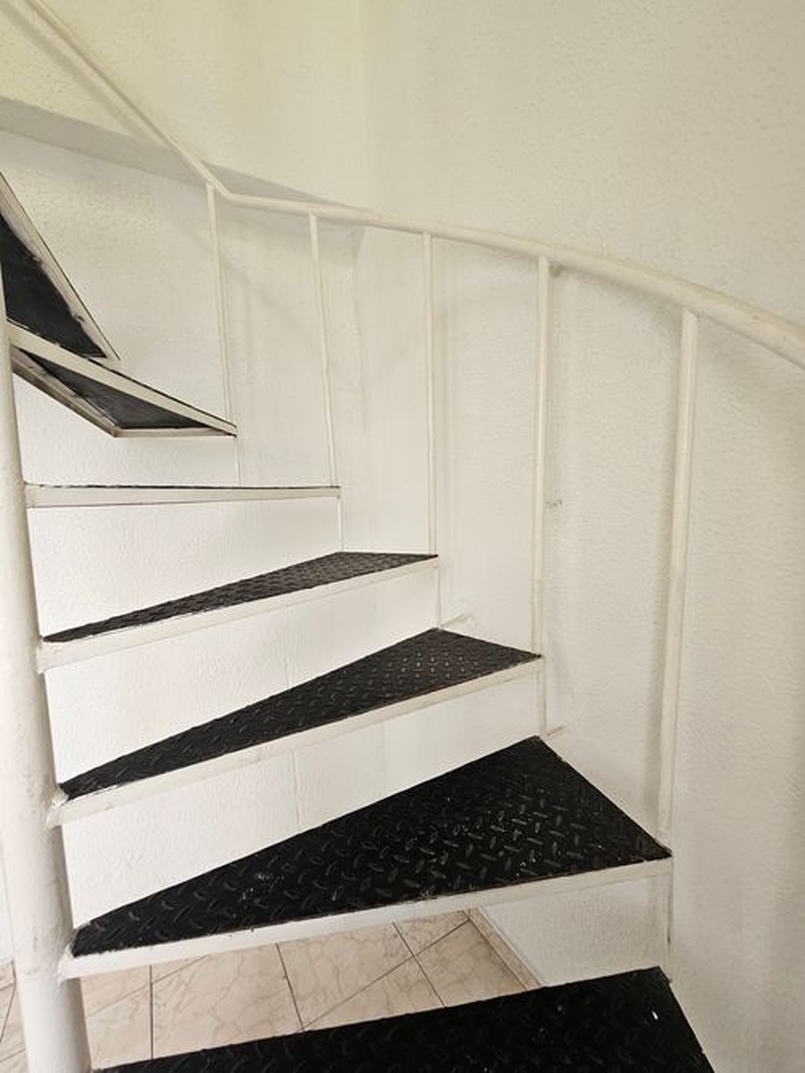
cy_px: 536
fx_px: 403
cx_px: 402
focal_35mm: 13
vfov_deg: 106.2
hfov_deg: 89.9
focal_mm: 2.2
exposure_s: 1/77
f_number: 2.2
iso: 160
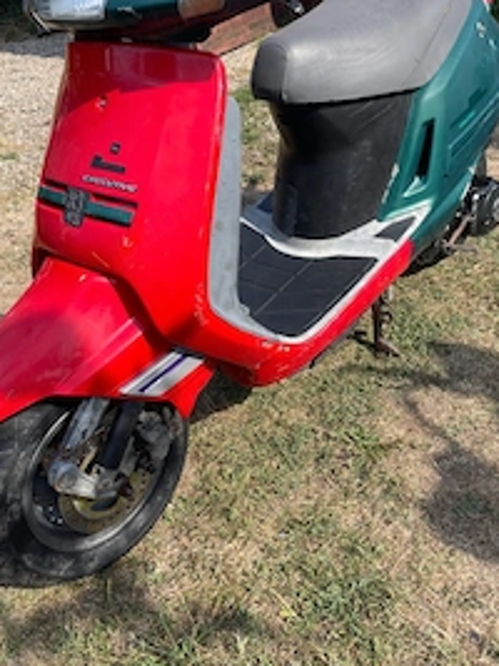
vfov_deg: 47.2
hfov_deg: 36.8
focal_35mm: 39
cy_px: 232
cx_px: 245
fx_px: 750
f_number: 1.6
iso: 32
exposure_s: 1/1147
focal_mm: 4.2
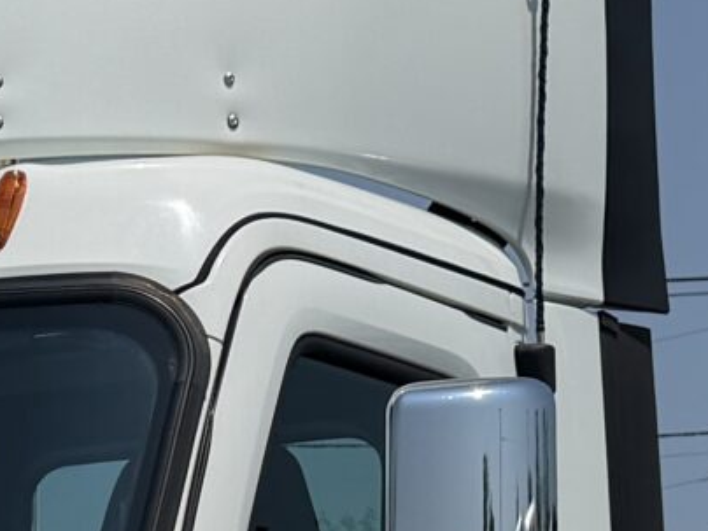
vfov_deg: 9.4
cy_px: 913
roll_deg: +0.0
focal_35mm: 152
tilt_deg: +1.2
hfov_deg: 12.5
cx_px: -247
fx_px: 3109
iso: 80
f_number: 1.78
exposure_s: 1/11905
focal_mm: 6.76
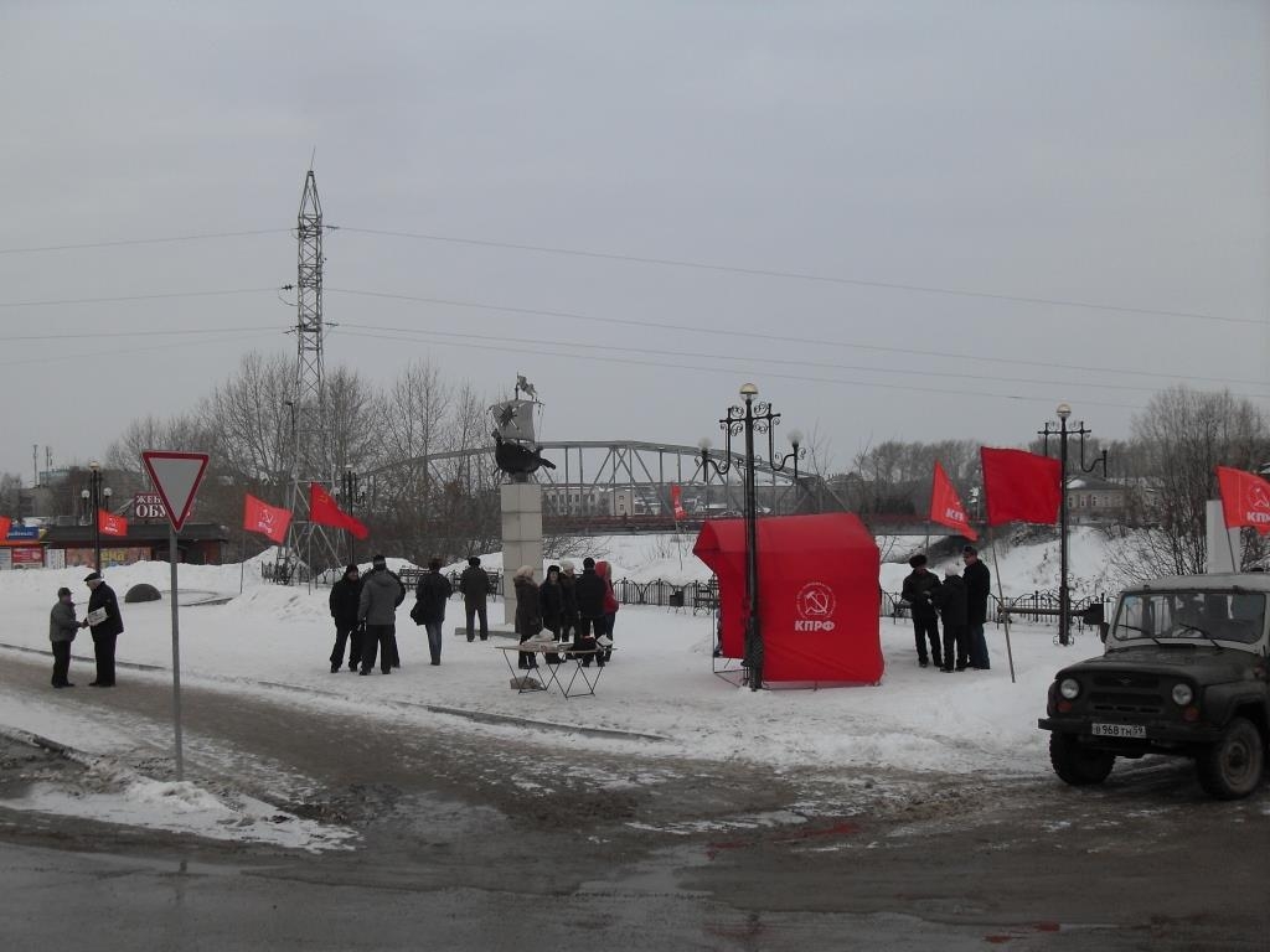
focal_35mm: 37
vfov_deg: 38.7
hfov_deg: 50.1
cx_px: 635
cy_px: 476
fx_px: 1357
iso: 80
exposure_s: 1/180
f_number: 8.9
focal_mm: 6.3
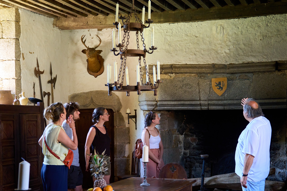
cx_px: 182
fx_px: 415
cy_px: 114
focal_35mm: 52
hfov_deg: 37.9
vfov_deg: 26.0
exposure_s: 1/160
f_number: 2.8
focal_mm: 39
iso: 3200
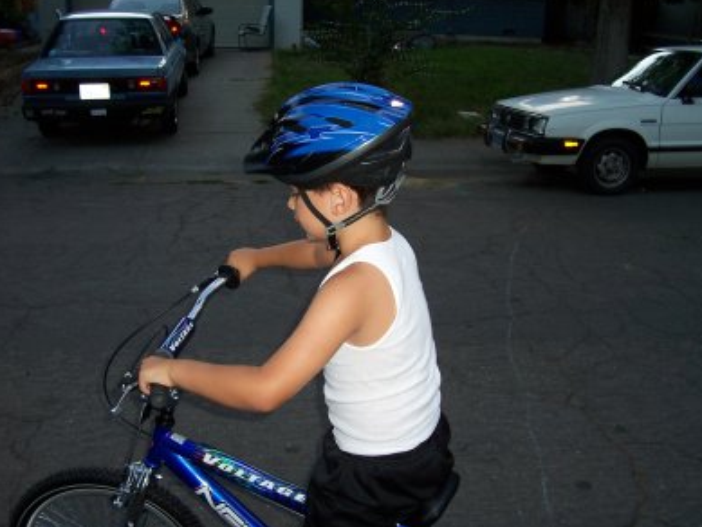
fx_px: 771
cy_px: 262
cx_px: 354
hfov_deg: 49.0
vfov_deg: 37.7
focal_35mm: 38
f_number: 2.8
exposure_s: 1/60
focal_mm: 5.6
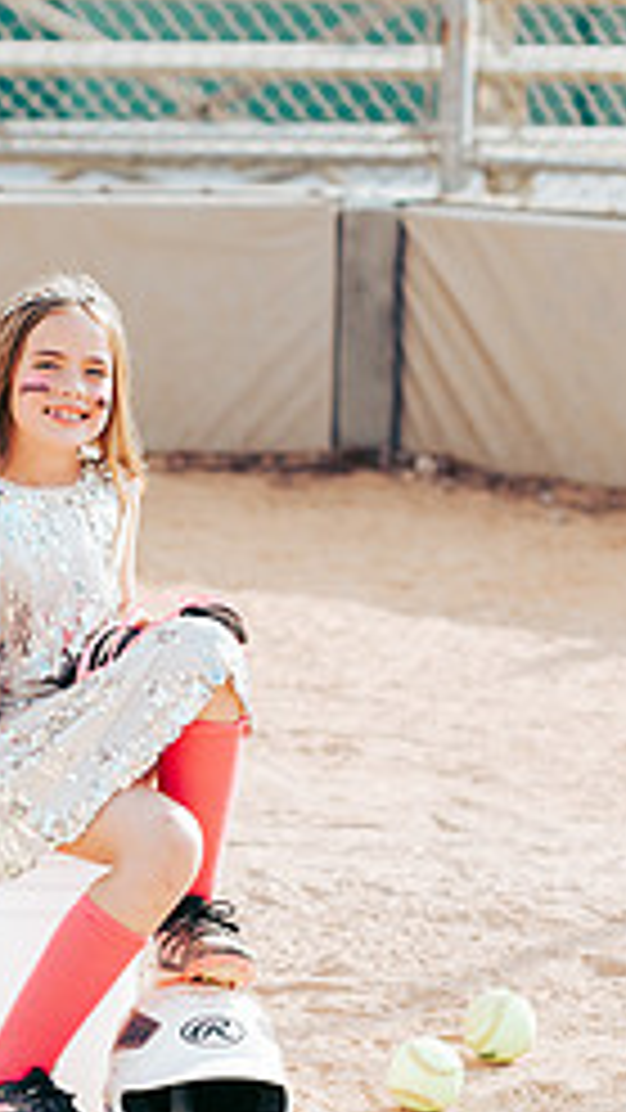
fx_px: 4779
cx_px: 68
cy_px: 549
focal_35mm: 162
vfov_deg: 13.3
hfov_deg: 7.5
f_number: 2.8
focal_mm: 85
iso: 160
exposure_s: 1/800
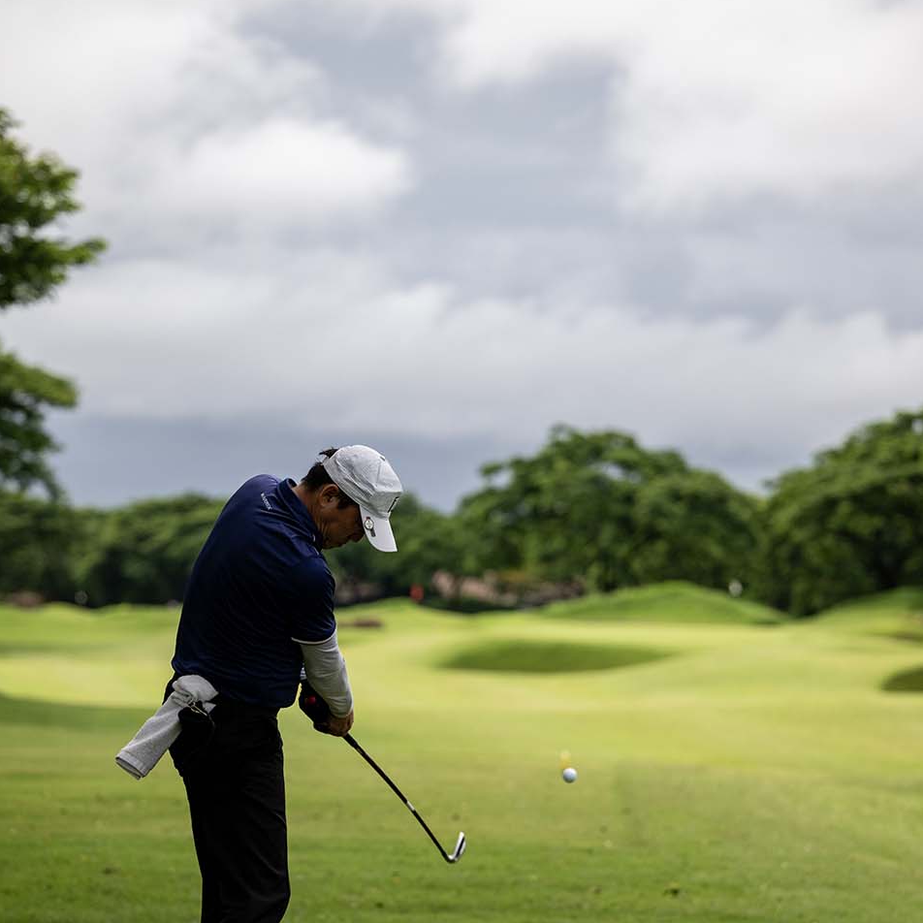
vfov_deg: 13.8
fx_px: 3801
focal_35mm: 126
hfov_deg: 13.8
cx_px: 462
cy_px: 567
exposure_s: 1/2500
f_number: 2.8
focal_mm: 98
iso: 400
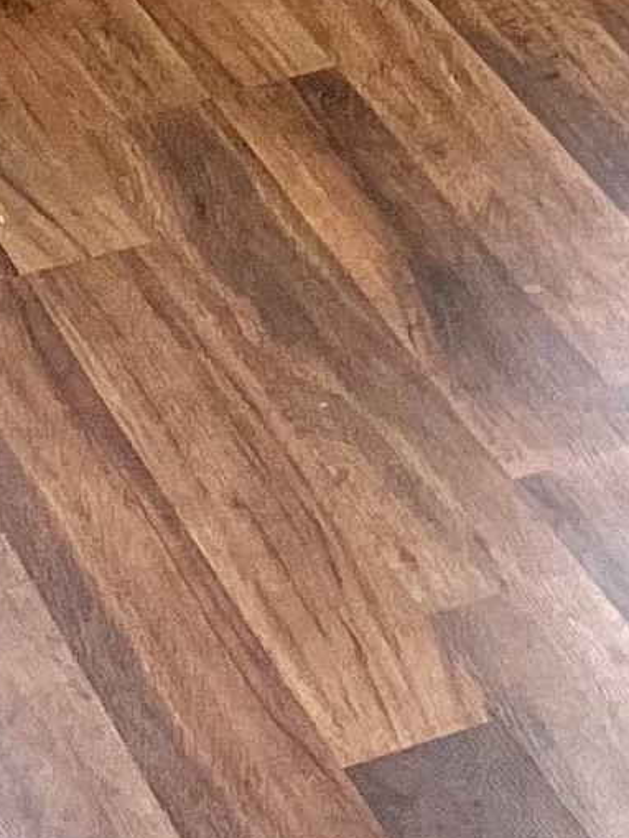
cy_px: -1457
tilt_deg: -7.4
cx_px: 1383
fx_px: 4989
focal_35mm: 206
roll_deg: +2.8
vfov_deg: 8.4
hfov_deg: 6.9
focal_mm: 5.7
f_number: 1.5
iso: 50
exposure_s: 1/133
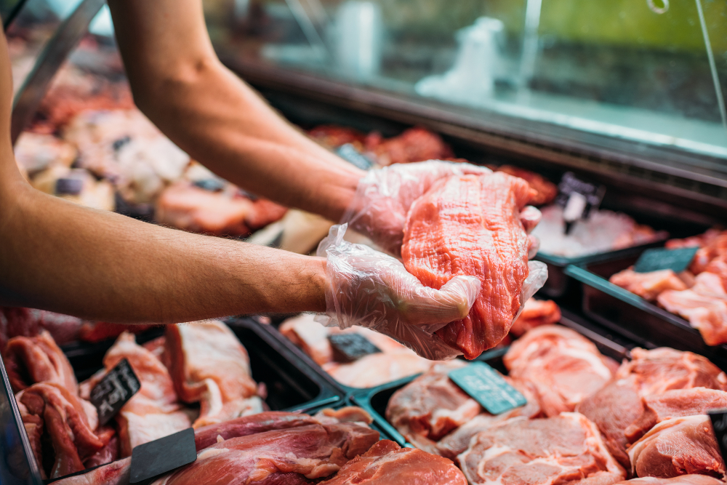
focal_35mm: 35
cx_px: 364
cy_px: 242
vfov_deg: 37.9
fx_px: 707
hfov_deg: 54.4
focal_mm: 35
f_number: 2.5
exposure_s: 1/200
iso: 250
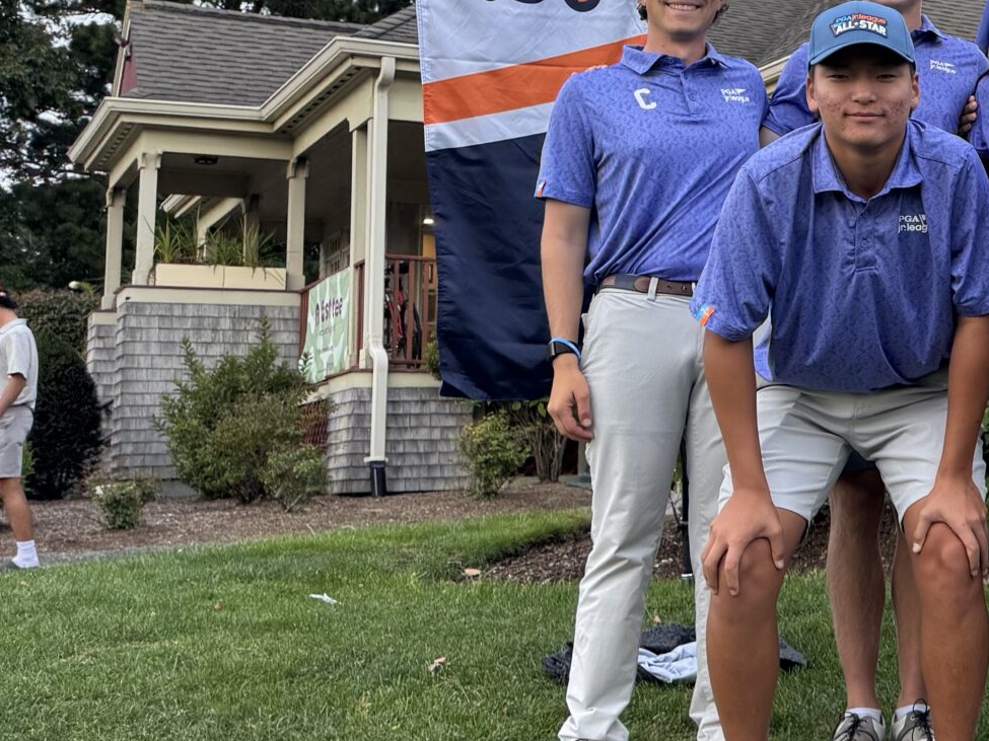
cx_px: 1257
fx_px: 1800
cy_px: 230
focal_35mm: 63
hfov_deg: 26.5
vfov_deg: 23.1
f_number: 1.78
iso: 100
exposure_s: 1/121
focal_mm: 6.76
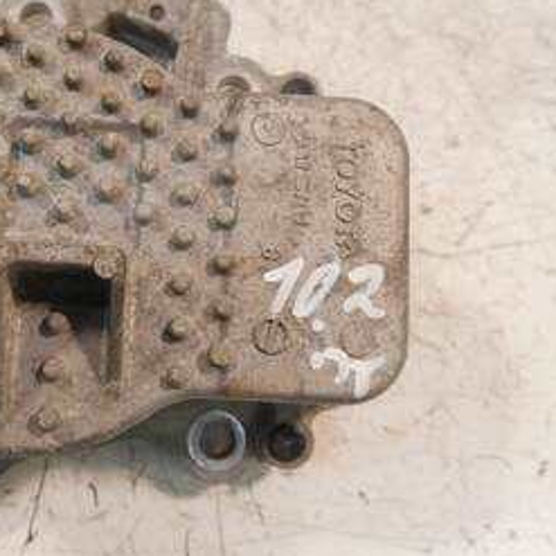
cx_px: 171
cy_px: 180
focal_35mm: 48
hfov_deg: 34.9
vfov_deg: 35.0
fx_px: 872
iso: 1000
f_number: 3.5
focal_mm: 14
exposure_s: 1/125
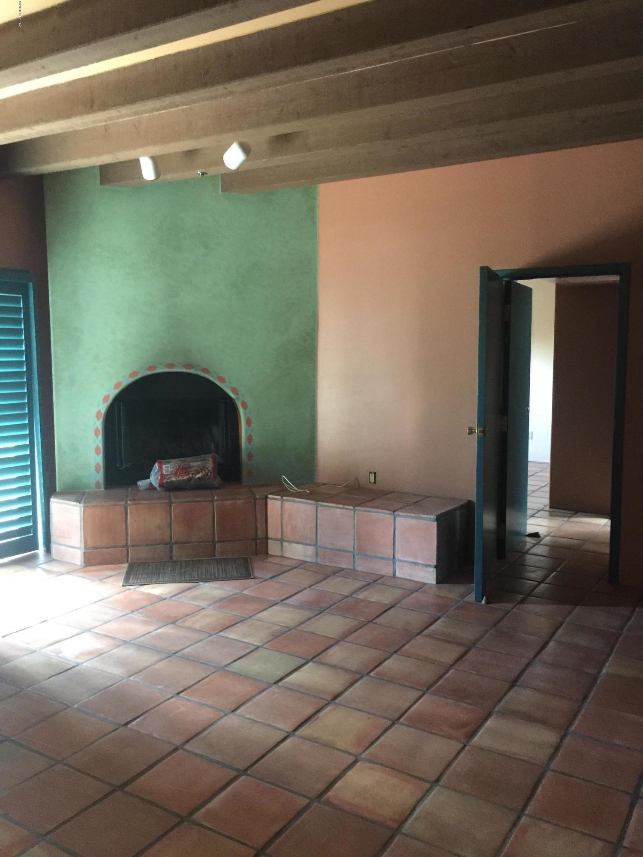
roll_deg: -0.1
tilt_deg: -6.3
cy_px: 428
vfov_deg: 61.7
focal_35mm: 29
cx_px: 322
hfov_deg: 48.2
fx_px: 718
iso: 100
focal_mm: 4.15
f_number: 2.2
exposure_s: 1/4
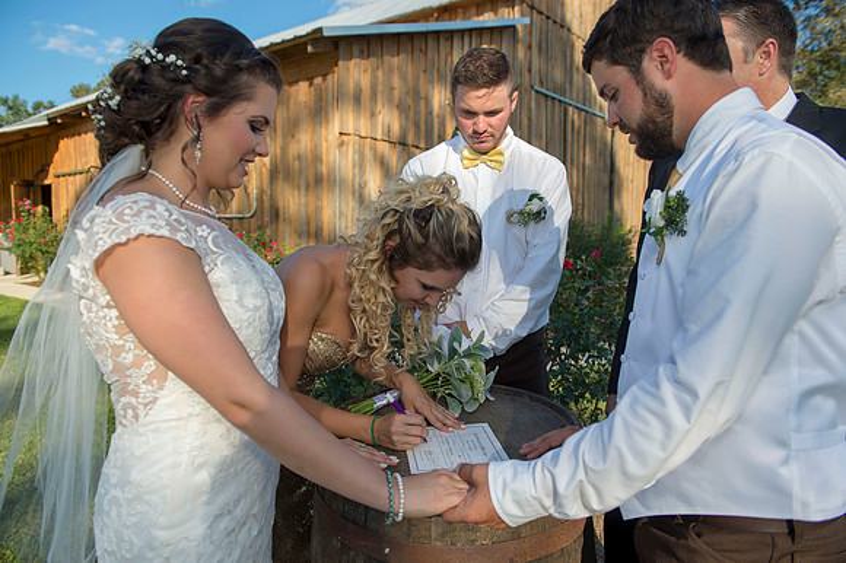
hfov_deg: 69.4
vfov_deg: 49.5
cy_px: 282
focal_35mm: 26
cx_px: 423
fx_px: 611
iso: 200
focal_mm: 26
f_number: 4.5
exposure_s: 1/1000
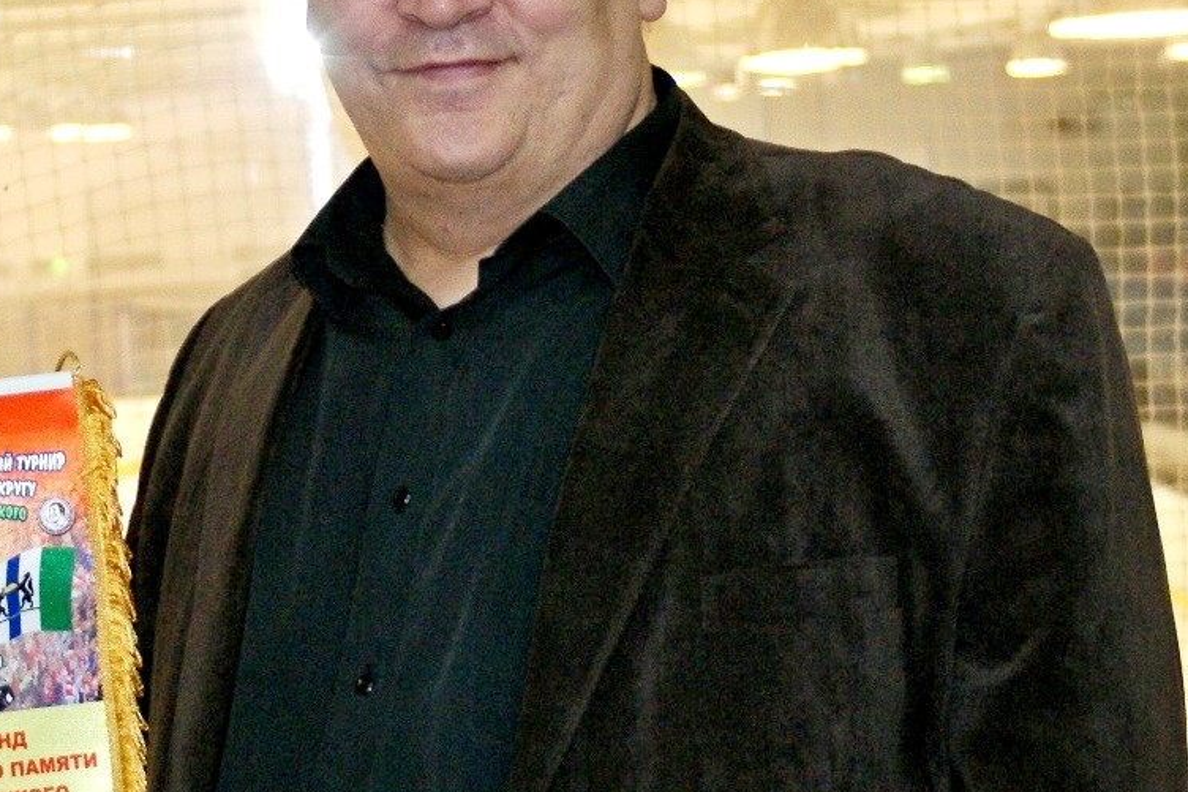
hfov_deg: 23.1
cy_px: 318
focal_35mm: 88
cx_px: 464
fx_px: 2903
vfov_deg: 15.5
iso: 400
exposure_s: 1/60
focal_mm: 28
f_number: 4
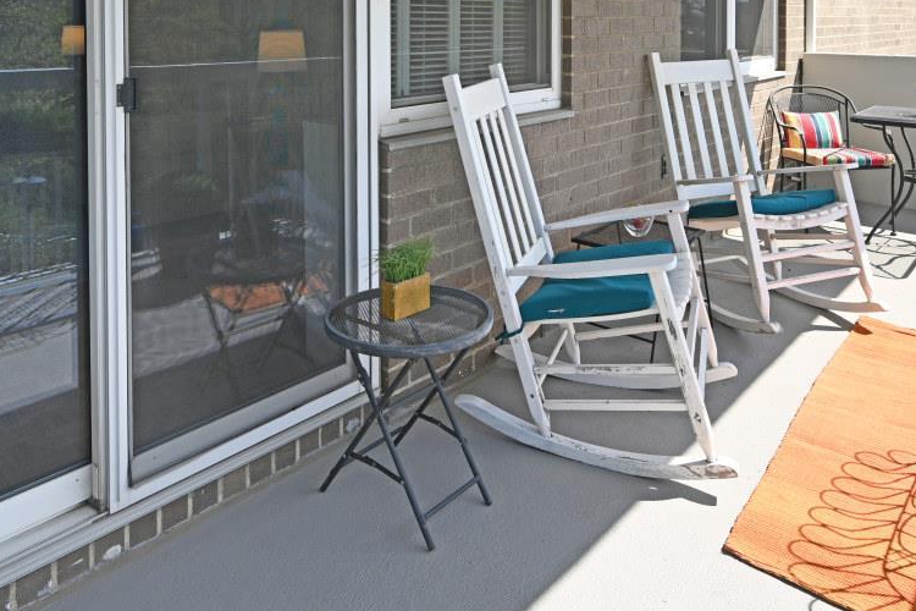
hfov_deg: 65.5
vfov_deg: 41.9
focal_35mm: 28
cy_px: 39
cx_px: 462
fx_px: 712
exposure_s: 1/320
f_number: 6.3
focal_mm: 14
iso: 100
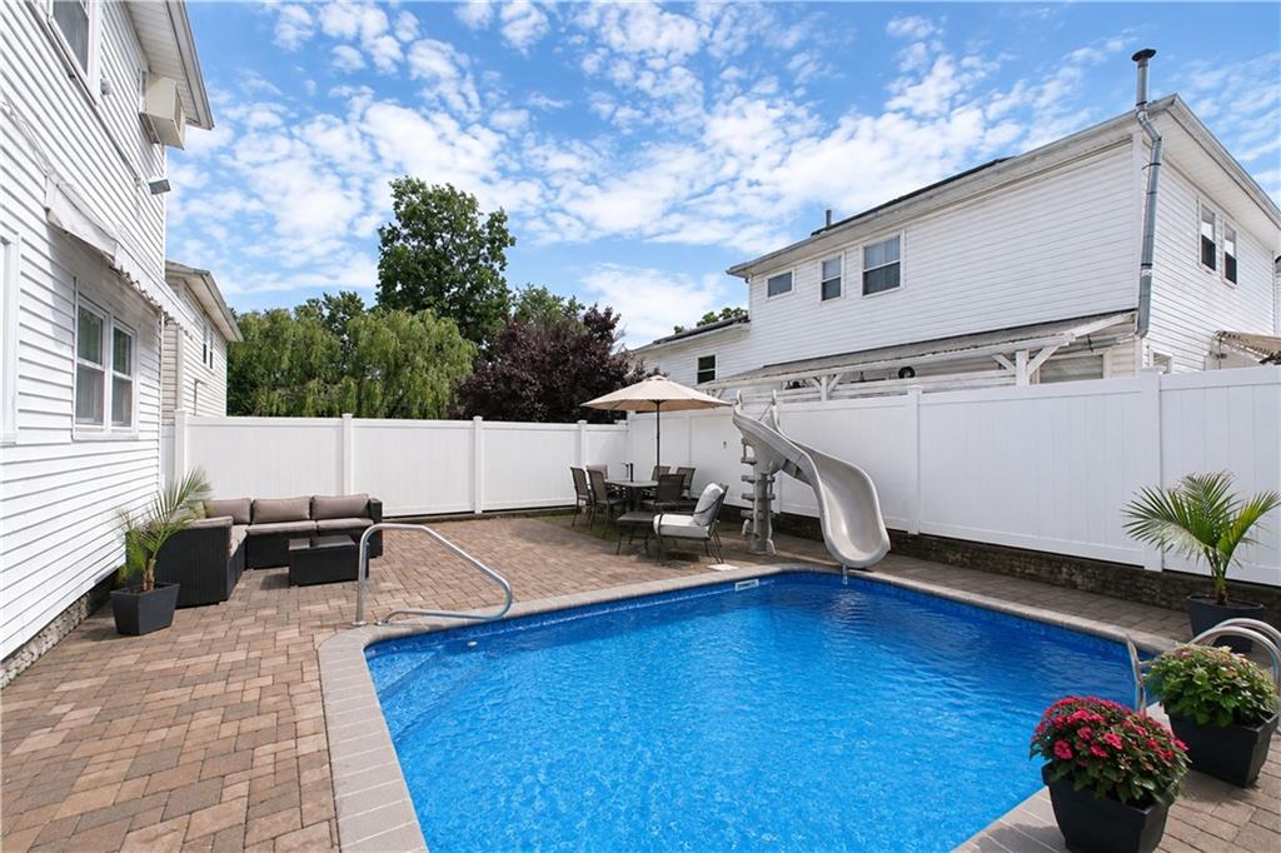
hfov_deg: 100.4
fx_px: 534
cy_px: 426
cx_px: 640
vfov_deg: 77.3
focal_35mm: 15
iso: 200
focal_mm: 10
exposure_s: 1/250
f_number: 10
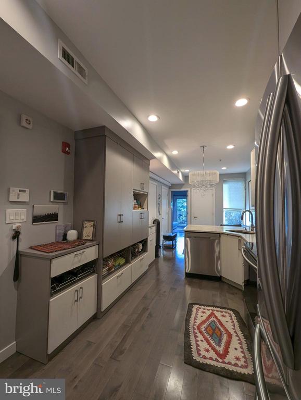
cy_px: 200
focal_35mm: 13
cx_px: 150
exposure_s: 1/30
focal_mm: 1.95
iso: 56
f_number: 2.2
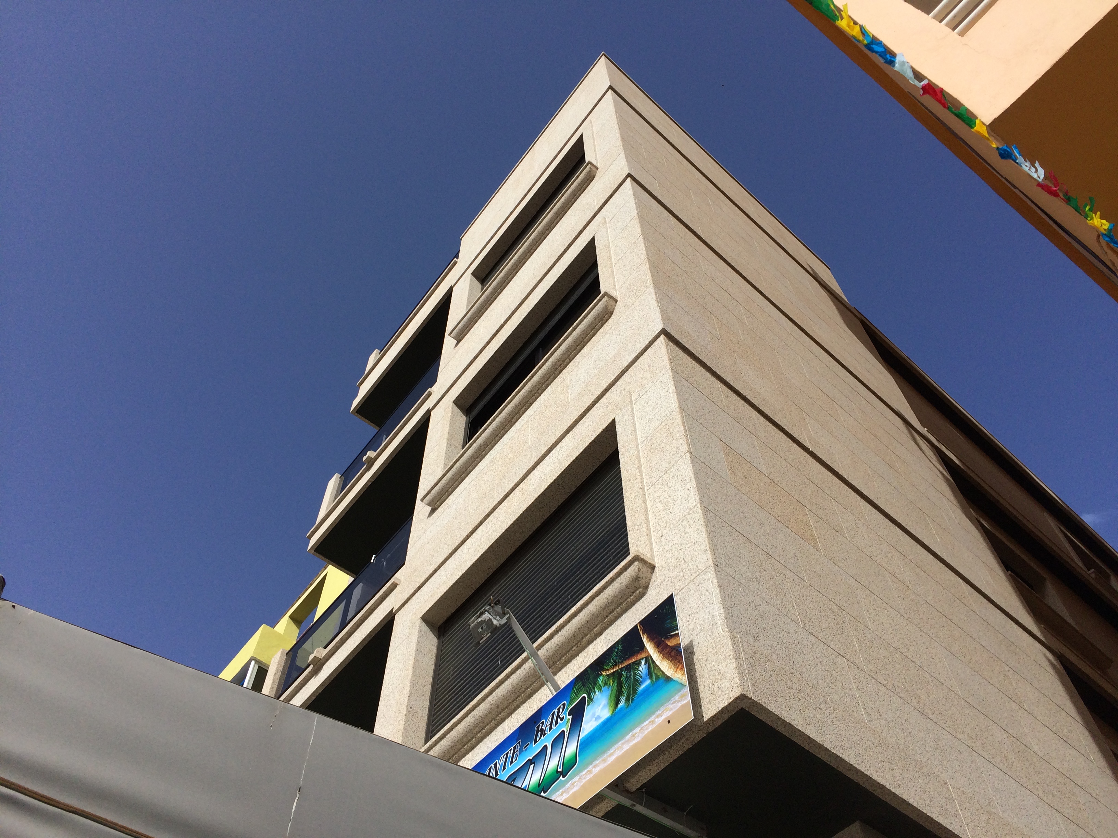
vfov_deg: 48.2
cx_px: 559
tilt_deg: +56.8
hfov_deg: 61.7
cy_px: 419
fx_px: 937
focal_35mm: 29
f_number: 2.2
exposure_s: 1/4115
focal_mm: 4.15
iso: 32
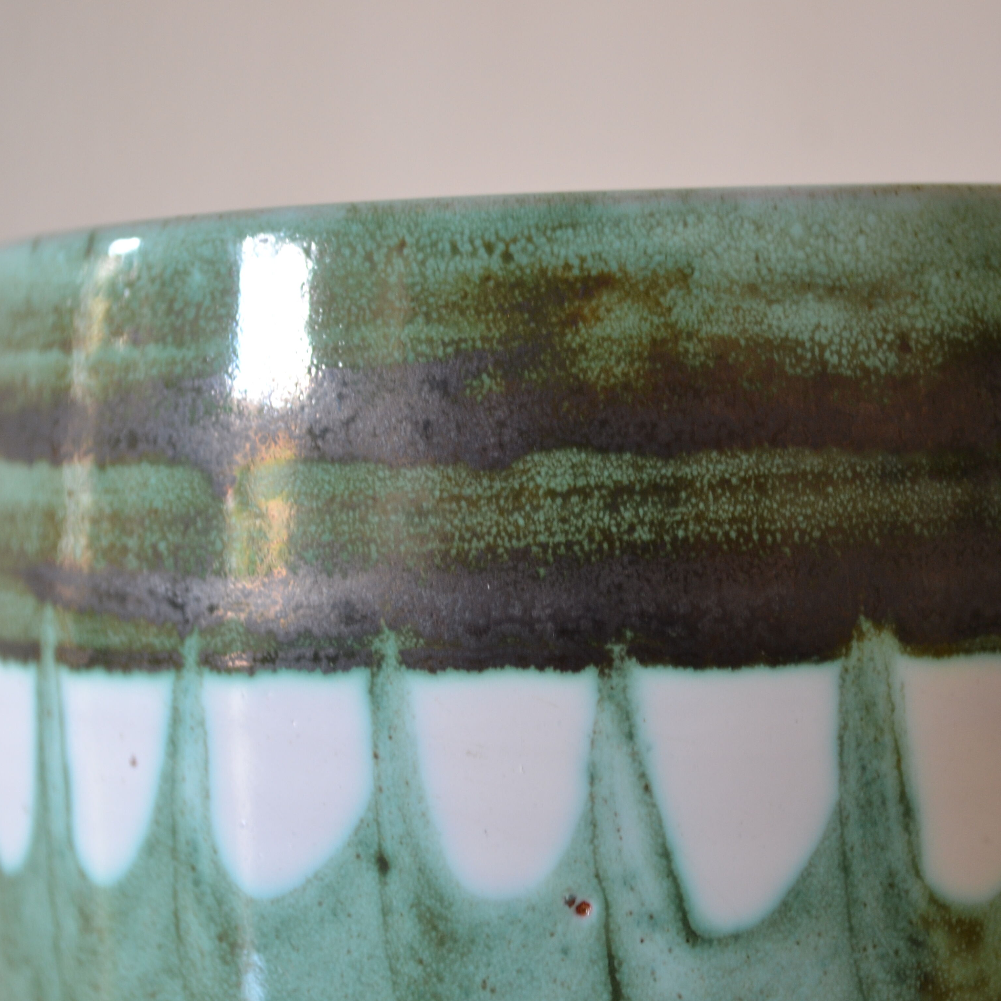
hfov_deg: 22.5
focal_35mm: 77
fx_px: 2519
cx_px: 565
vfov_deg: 22.5
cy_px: 503
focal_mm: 40
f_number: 5.3
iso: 400
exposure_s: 1/20
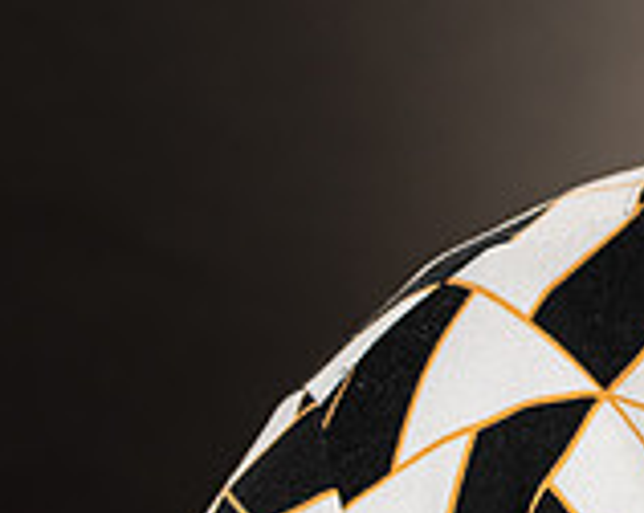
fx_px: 7291
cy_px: 163
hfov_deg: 5.0
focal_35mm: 383
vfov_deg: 4.0
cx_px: 893
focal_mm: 85
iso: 250
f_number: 5.6
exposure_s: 1/250
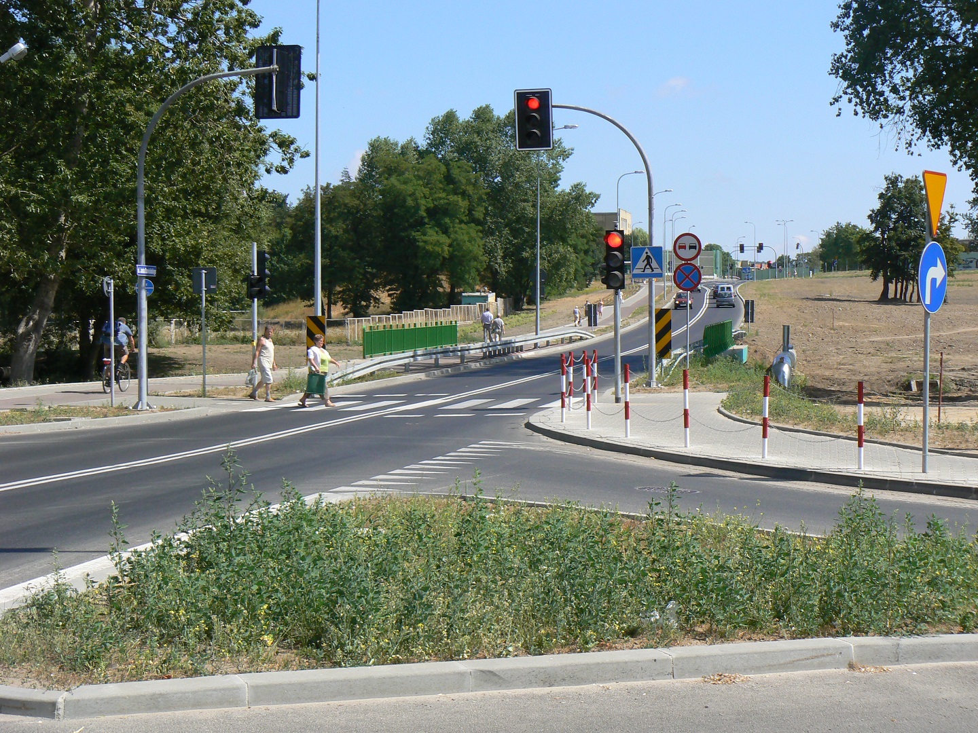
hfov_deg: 31.2
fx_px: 1752
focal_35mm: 62
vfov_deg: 23.7
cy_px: 366
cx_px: 489
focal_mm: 10.4
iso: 100
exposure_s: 1/500
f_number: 7.1
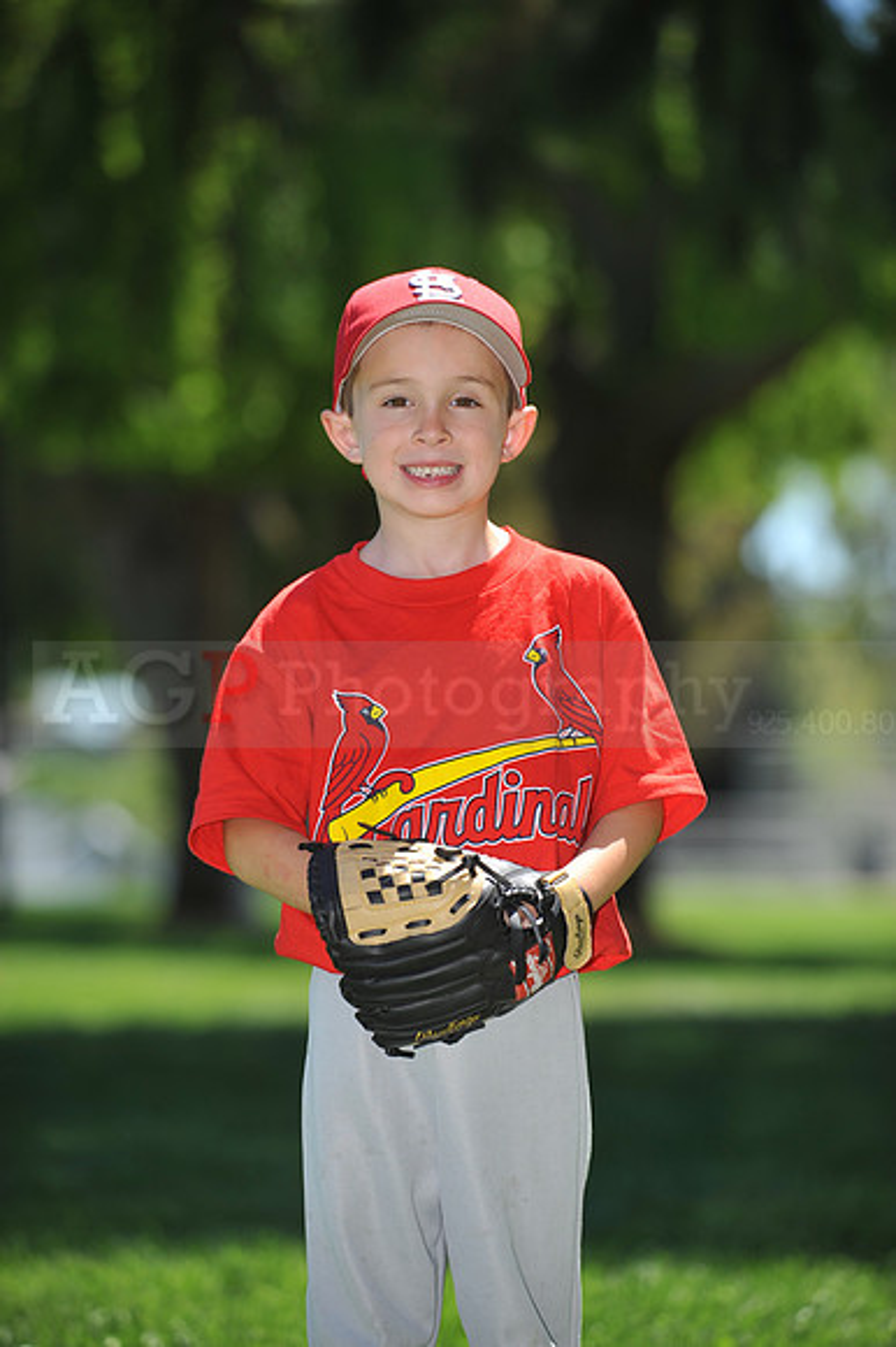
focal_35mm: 130
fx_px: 4859
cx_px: 448
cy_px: 674
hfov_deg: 10.5
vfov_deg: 15.8
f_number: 4
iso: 200
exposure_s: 1/1250
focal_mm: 130
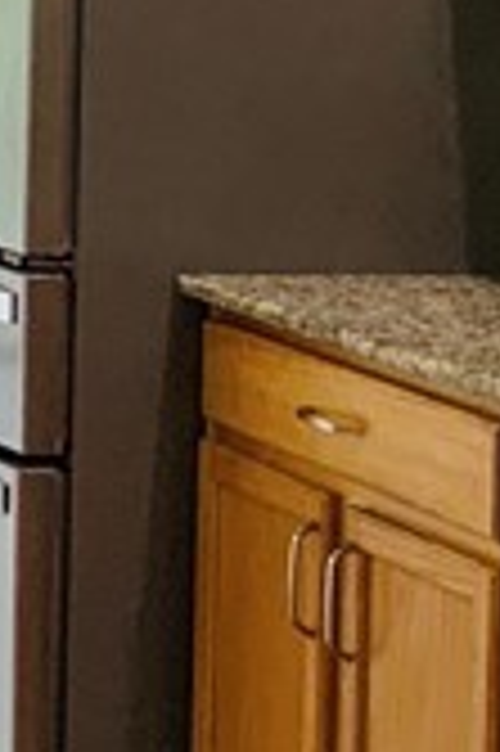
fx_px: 3862
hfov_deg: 6.6
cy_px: -23
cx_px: -1149
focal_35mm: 185
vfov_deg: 11.0
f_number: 1.8
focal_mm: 3
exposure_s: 1/120
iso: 40
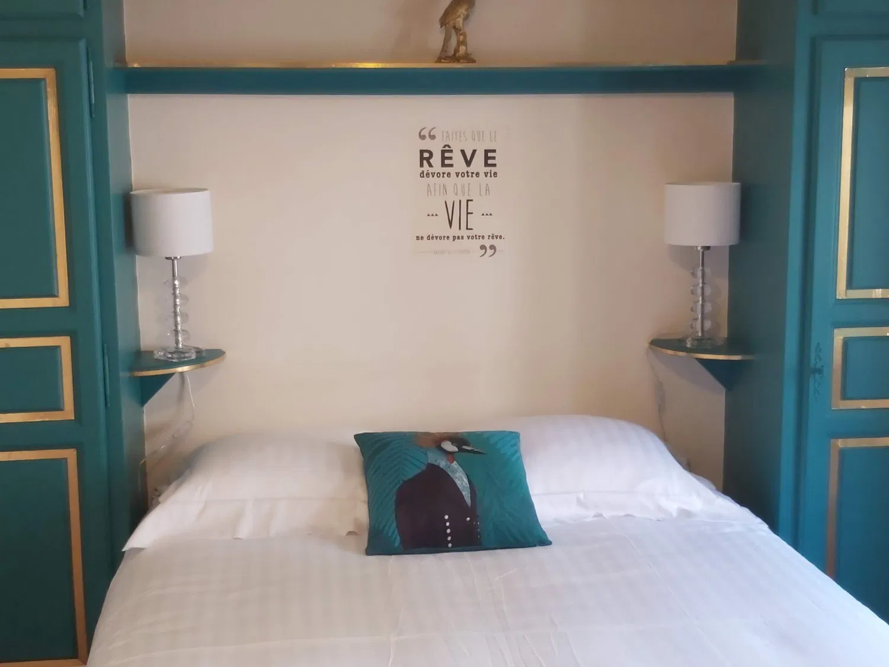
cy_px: 334
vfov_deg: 53.1
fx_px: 668
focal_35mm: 26
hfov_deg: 67.3
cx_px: 444
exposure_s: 1/60
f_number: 1.7
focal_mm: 3.92
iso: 170
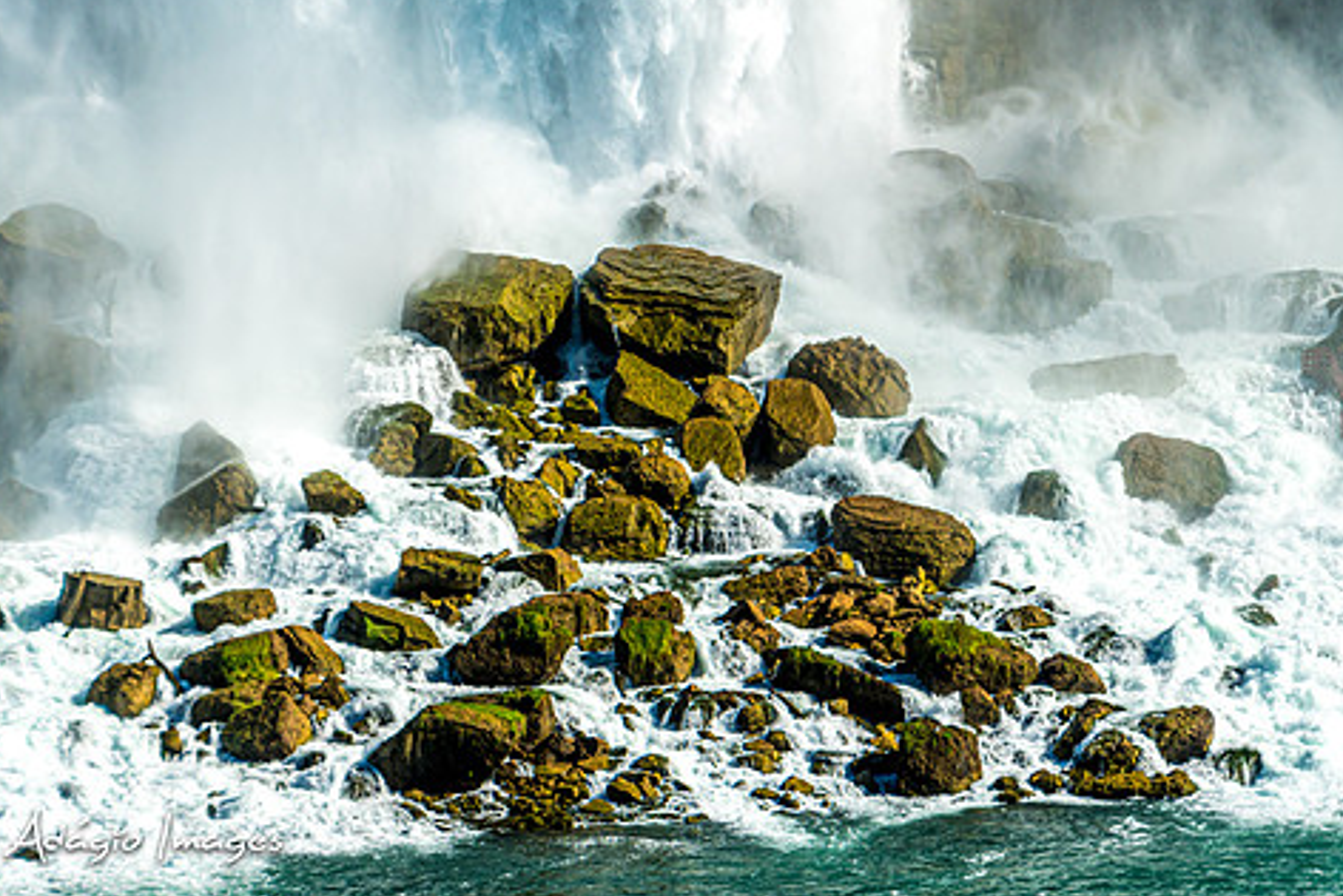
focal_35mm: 238
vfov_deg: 5.8
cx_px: 646
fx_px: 8881
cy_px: 488
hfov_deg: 8.6
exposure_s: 1/500
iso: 100
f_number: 6.3
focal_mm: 129
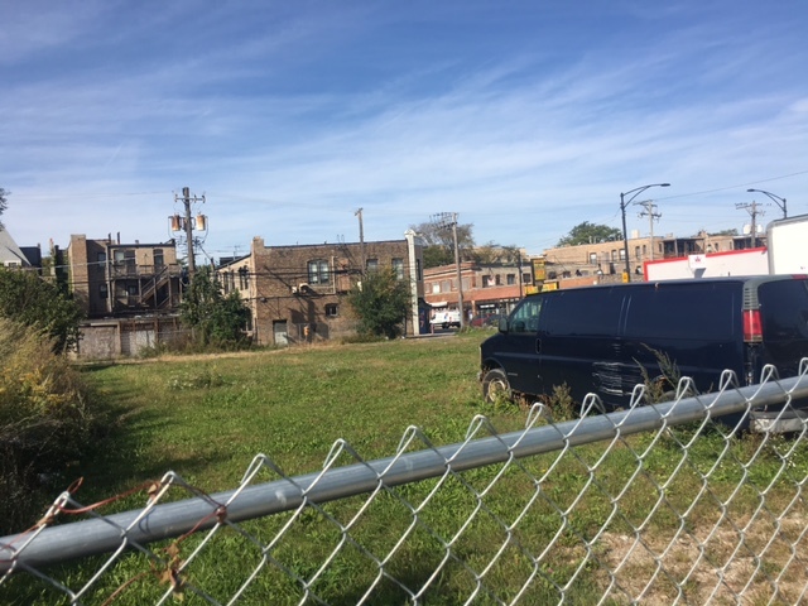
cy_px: 303
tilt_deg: +3.8
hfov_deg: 61.7
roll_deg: -0.3
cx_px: 404
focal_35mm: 29
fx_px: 677
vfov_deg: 48.2
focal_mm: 4.15
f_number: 2.2
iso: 25
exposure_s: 1/1789
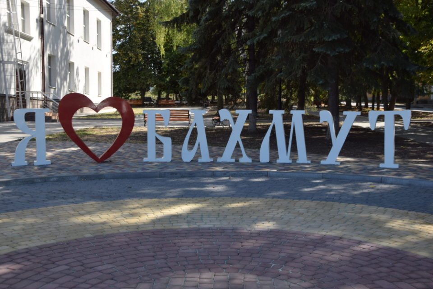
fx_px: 505
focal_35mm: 42
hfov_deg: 46.4
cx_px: 216
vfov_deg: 31.9
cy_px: 144
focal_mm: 28
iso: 100
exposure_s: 1/200
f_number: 7.1
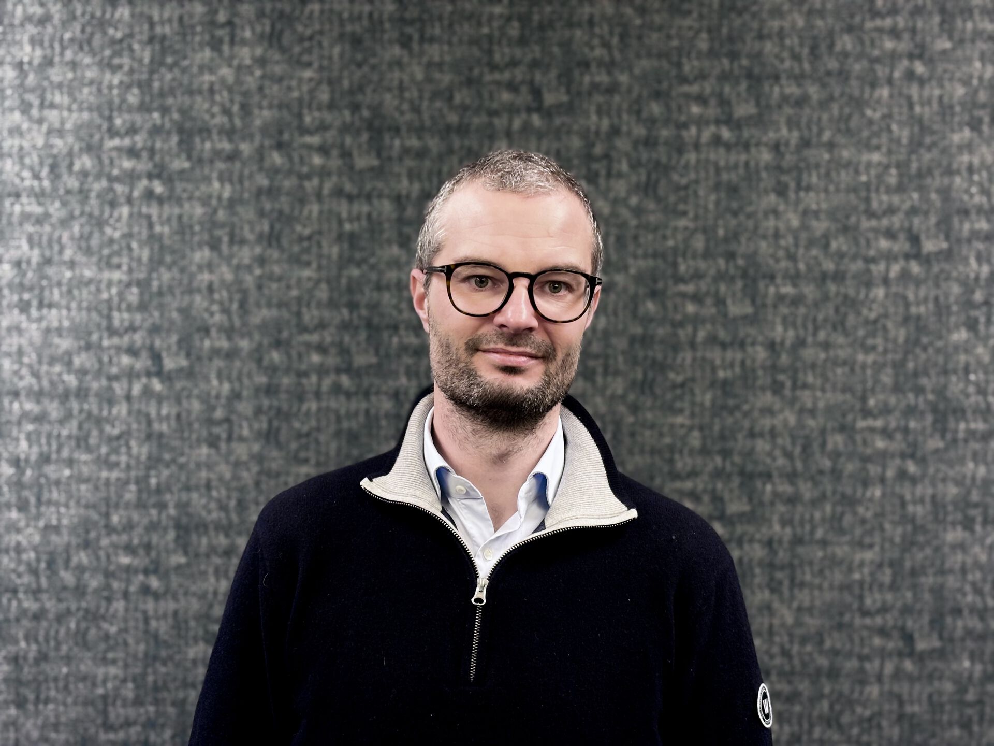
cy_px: 373
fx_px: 1493
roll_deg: -0.7
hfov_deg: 36.8
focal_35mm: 52
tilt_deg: -0.7
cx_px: 497
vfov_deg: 28.0
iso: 100
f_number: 1.6
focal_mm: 5.96
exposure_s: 1/50
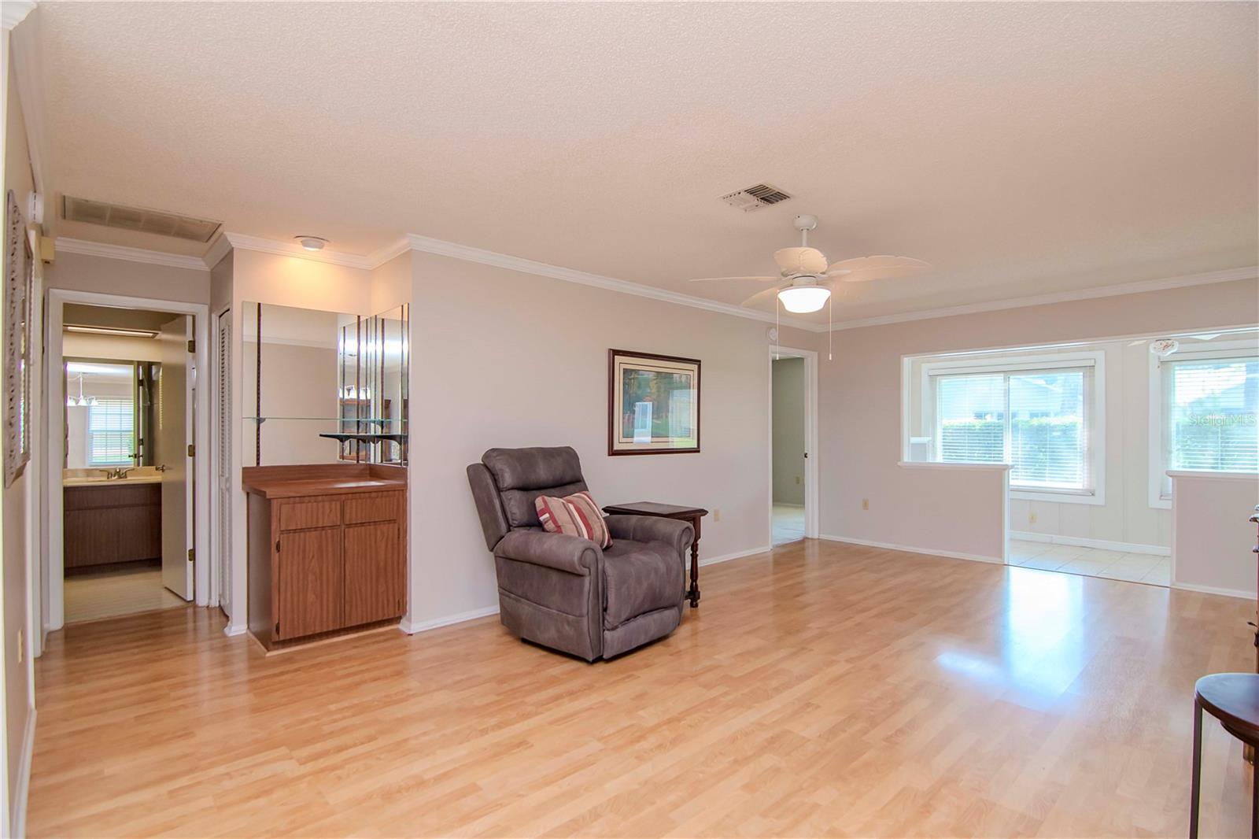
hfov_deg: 95.0
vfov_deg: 72.0
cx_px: 630
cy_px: 420
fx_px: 577
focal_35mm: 16
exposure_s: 1/160
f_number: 4
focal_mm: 11
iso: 800
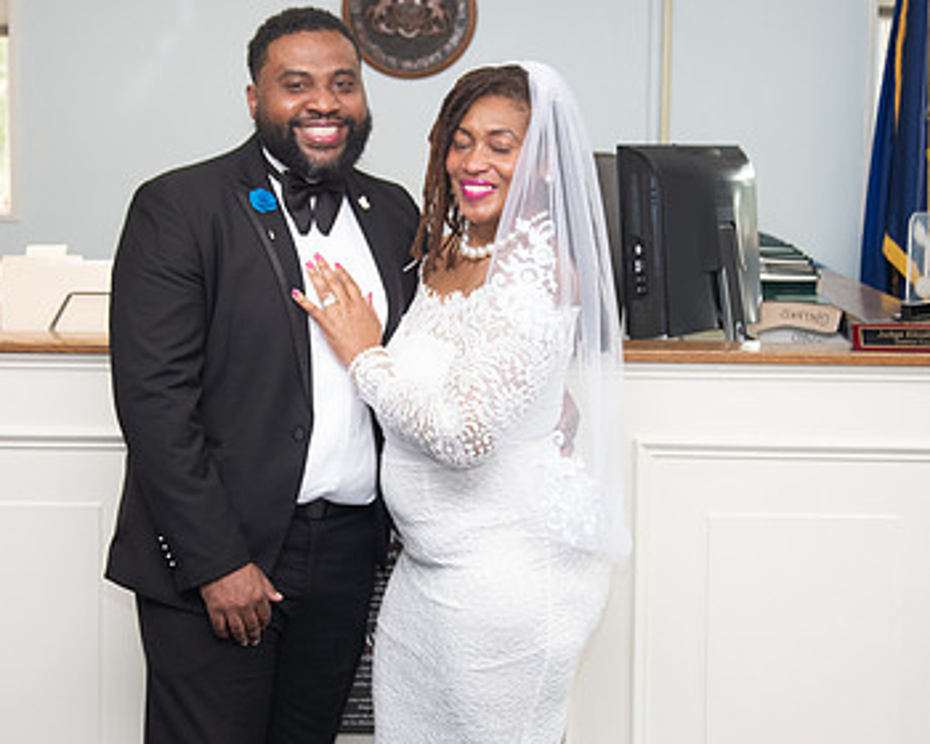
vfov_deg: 18.9
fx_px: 2229
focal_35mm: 81
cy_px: 323
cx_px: 444
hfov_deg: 23.6
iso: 1000
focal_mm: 50
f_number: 4.6
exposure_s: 1/160
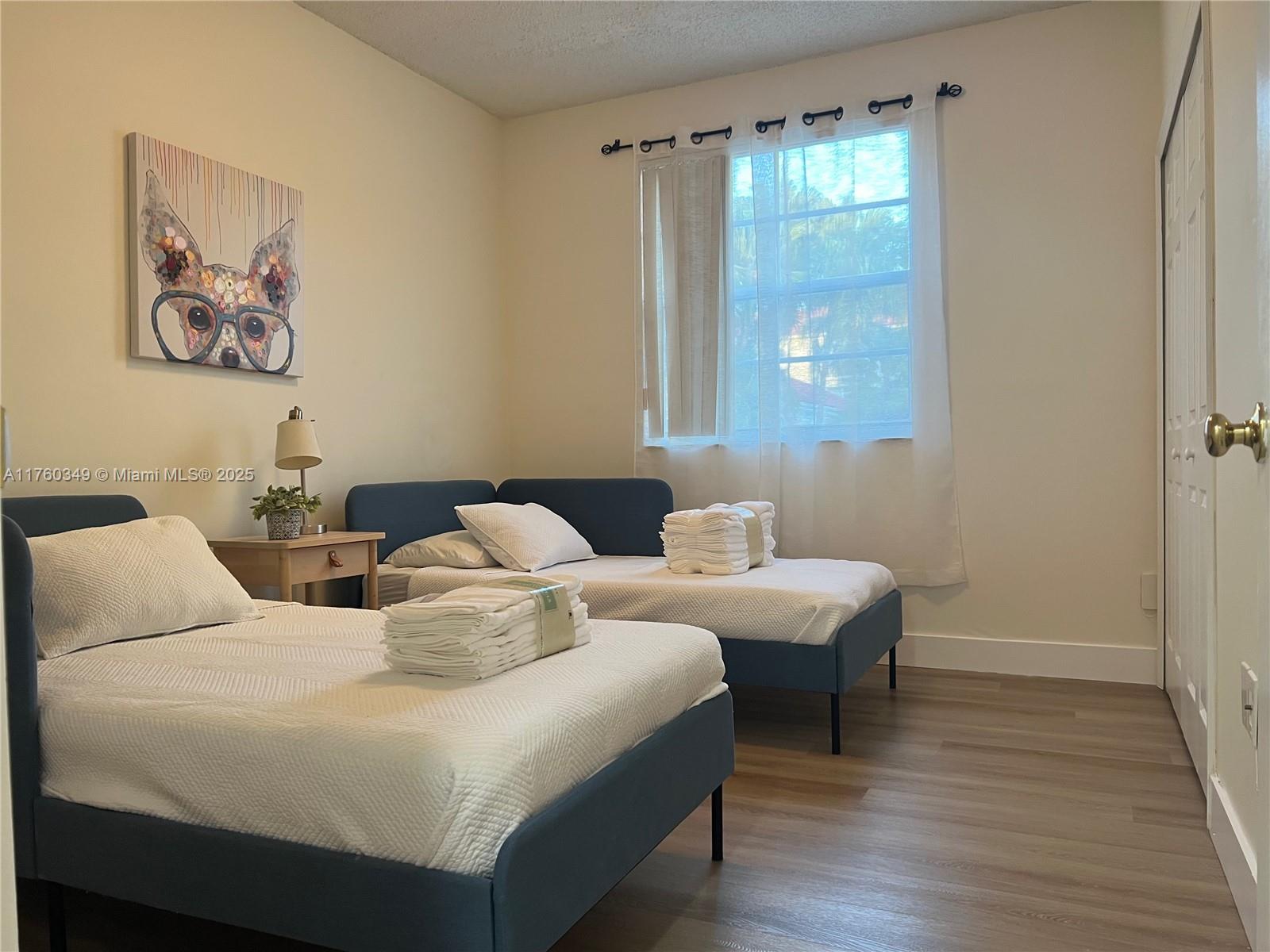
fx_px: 954
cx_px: 635
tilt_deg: -2.3
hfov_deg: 67.3
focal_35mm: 26
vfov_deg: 53.1
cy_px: 476
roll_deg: +1.5
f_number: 1.5
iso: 80
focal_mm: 5.7
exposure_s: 1/60
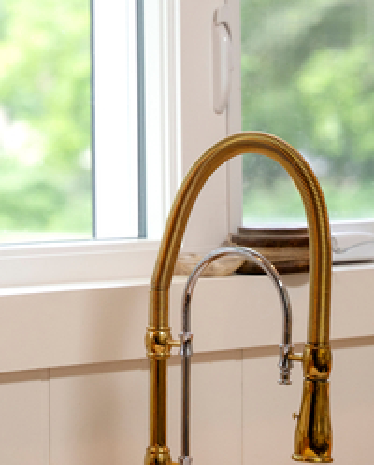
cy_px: 95
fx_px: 2181
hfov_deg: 9.7
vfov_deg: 12.1
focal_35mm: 158
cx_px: -45
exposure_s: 1/200
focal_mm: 70
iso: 640
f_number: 2.8
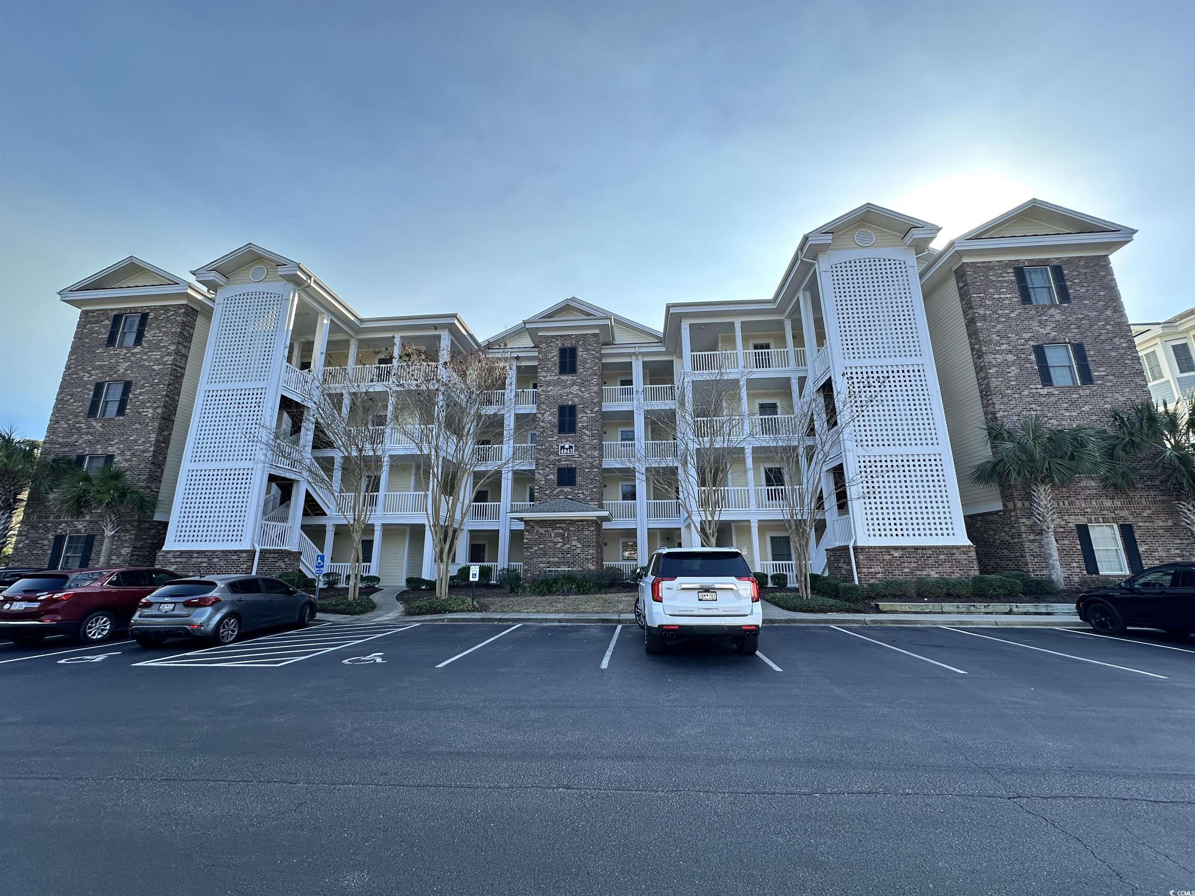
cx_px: 598
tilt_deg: +13.9
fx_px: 483
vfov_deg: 85.7
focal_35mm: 14
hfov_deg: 102.1
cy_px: 448
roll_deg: +0.4
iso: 40
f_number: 2.2
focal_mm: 2.22
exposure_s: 1/666
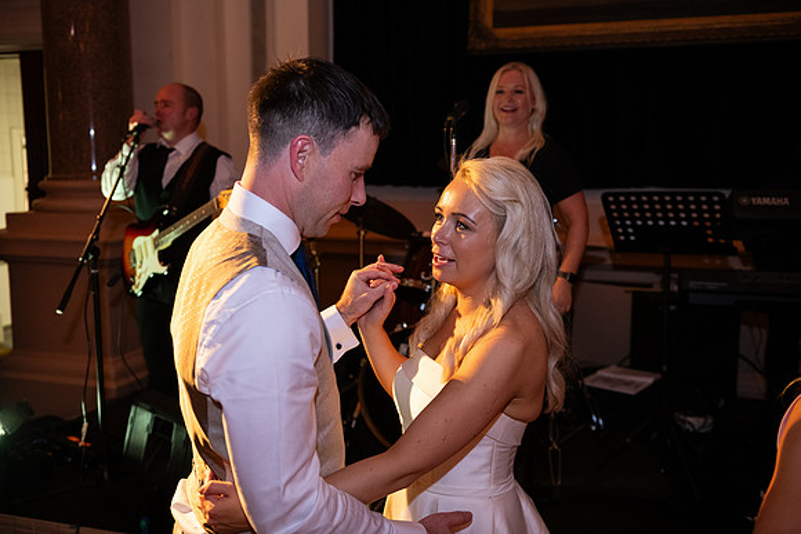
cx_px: 400
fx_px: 779
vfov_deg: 37.9
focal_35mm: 35
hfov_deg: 54.4
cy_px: 267
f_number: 3.5
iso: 1250
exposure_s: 1/160
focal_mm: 35
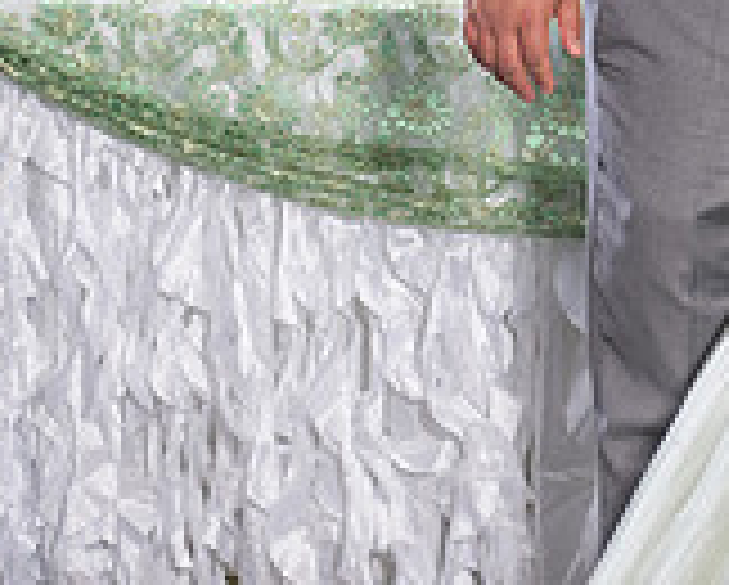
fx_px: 4061
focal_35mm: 188
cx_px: 1138
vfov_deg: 8.1
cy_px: -200
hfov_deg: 9.9
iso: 400
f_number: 3.5
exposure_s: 1/160
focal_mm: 56
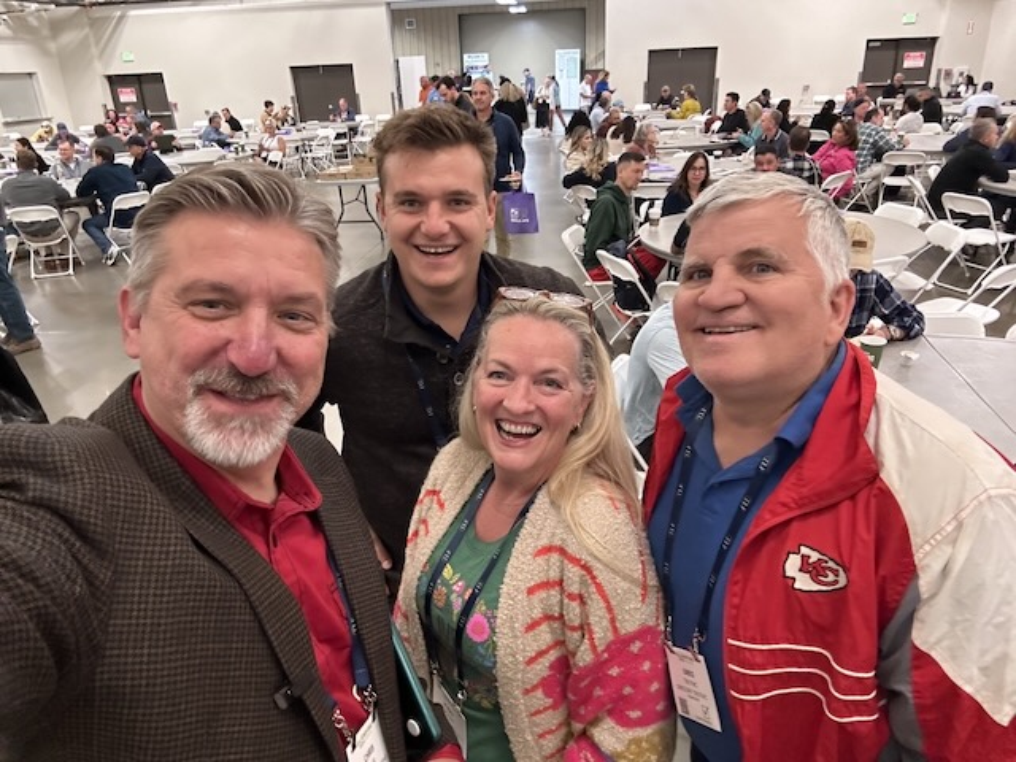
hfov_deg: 73.9
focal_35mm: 23
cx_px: 508
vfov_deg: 58.9
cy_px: 381
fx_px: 675
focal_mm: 2.69
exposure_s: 1/40
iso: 320
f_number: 1.9
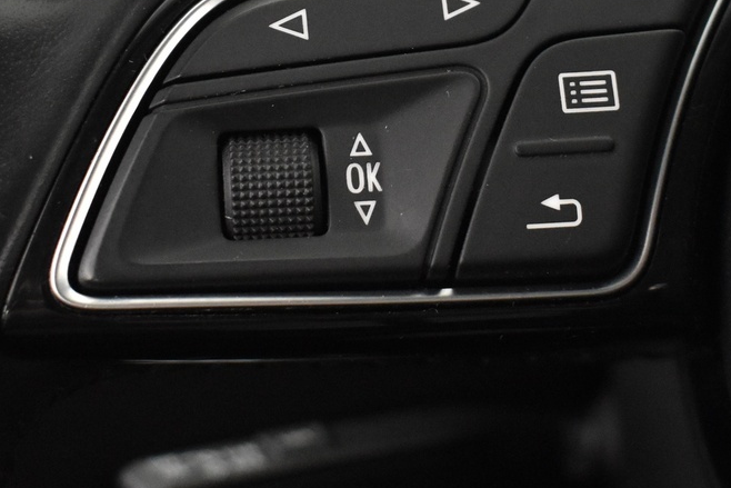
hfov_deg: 21.2
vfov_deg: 14.2
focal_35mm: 96
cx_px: 393
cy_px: 143
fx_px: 1950
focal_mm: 26
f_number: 4
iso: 3200
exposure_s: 1/30
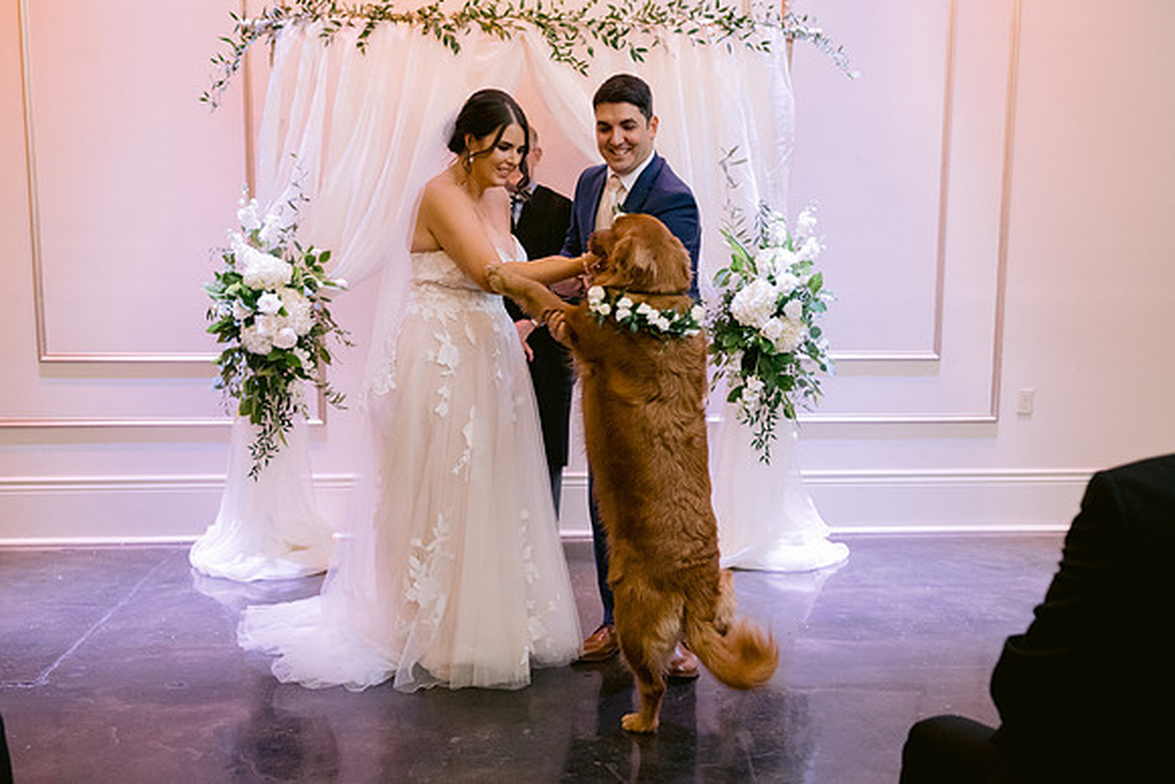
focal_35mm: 41
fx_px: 1337
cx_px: 564
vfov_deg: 32.6
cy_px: 453
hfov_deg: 47.4
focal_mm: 35
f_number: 2.8
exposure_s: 1/125
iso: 1600
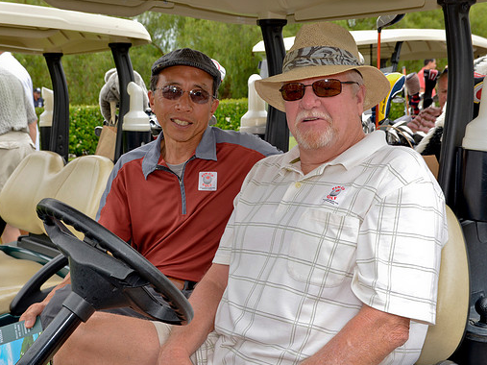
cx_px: 234
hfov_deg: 34.4
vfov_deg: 26.1
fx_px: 788
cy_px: 182
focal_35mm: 56
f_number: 7.1
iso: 200
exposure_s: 1/200
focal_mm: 34
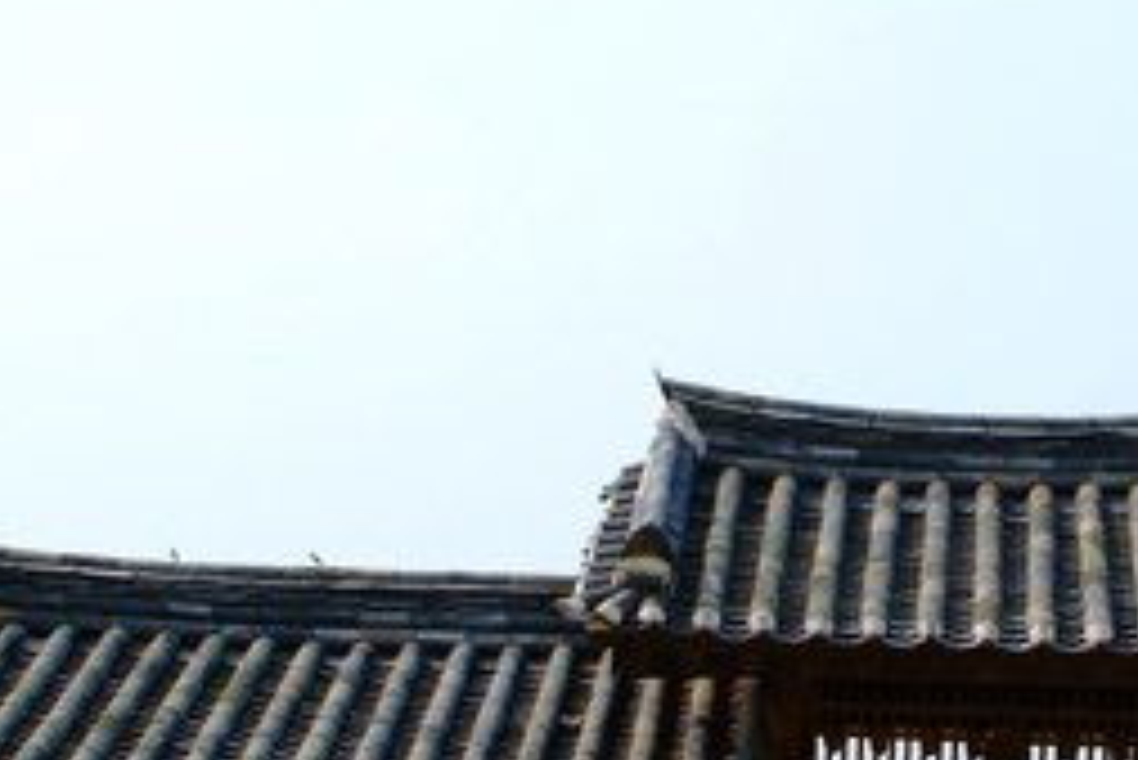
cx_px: 1028
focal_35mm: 116
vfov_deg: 11.7
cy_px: 702
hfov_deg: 17.4
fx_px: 3669
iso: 100
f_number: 8
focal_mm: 28
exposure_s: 1/250
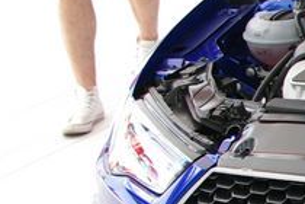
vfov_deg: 8.6
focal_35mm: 160
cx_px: 555
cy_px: 136
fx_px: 1355
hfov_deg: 11.8
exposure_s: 1/90
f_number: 5.6
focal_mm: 28
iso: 200
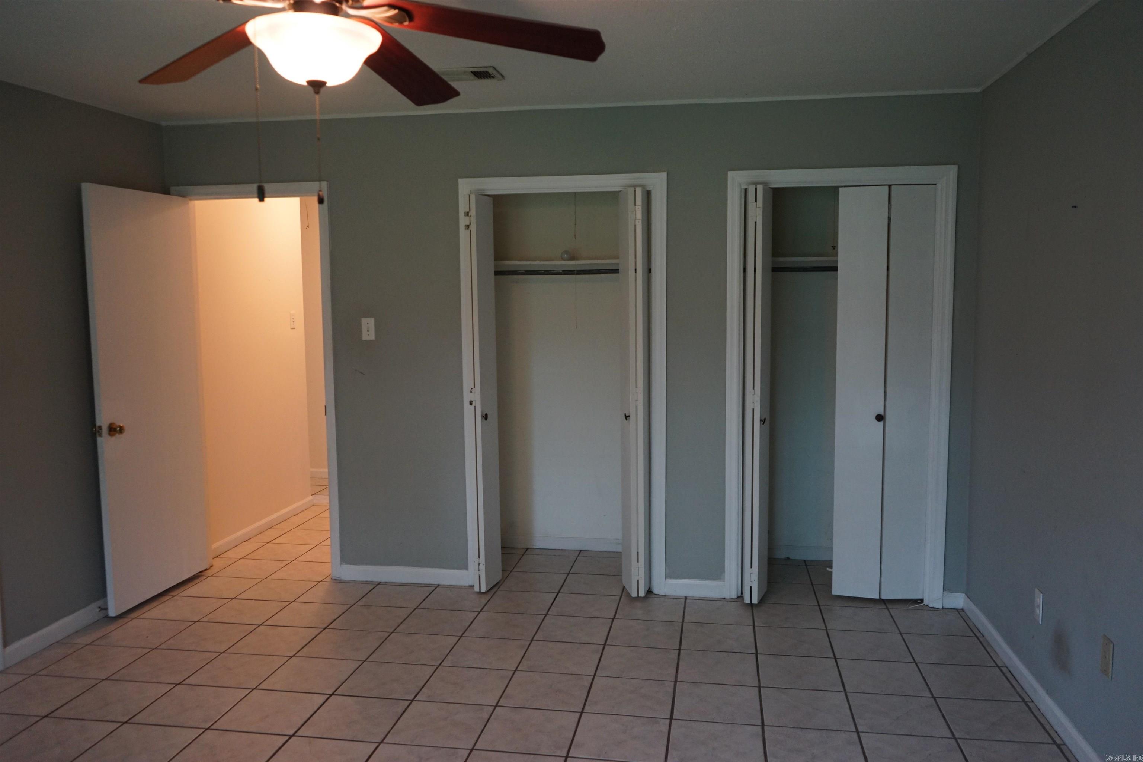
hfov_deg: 65.5
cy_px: 381
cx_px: 572
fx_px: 889
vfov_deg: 46.4
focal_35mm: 28
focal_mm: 28
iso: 2000
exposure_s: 1/160
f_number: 3.5
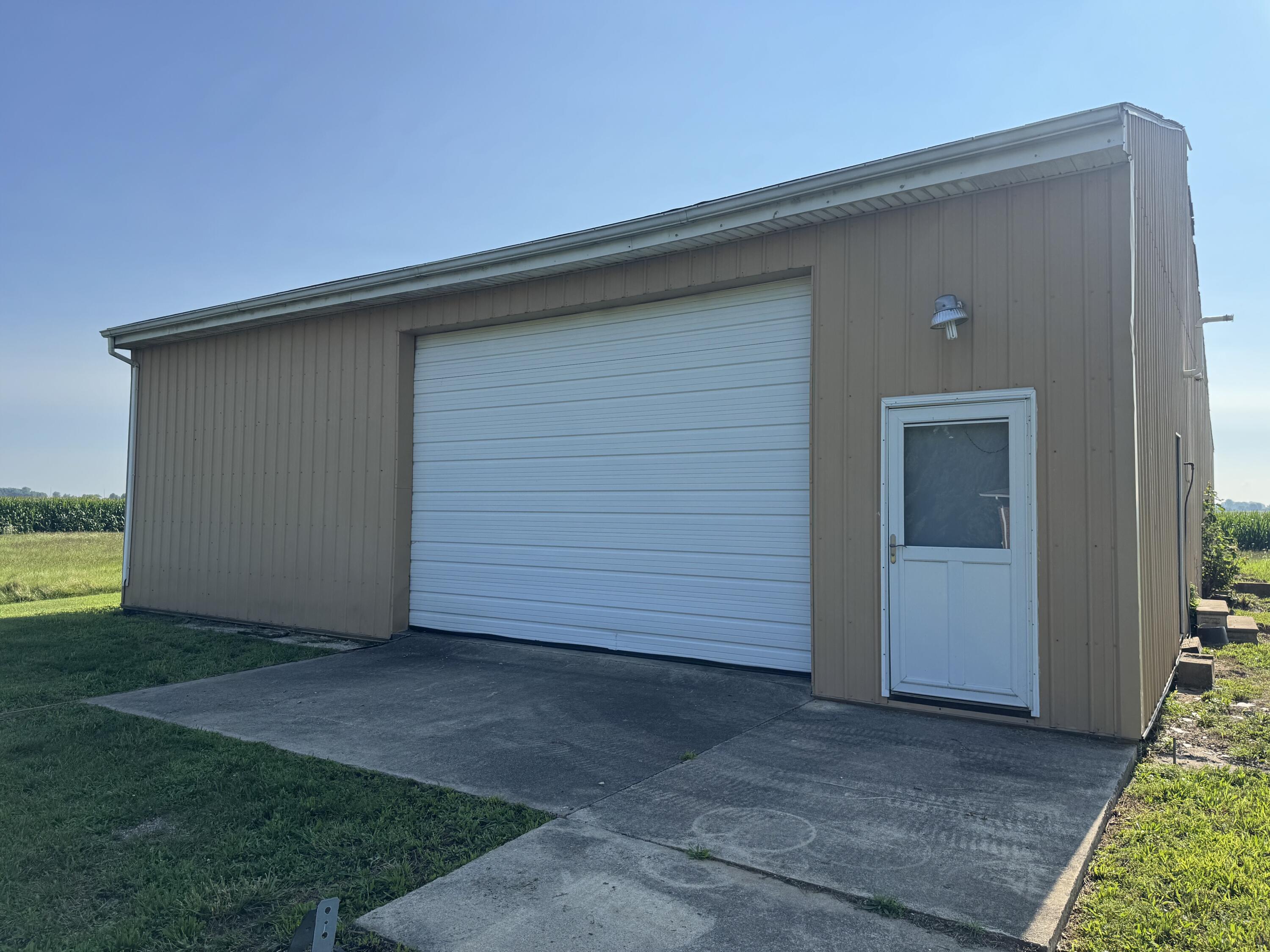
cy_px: 476
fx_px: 881
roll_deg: -0.1
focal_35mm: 24
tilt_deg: +2.3
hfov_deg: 71.6
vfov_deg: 56.8
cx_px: 635
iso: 80
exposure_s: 1/4049
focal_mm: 6.76
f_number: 1.78
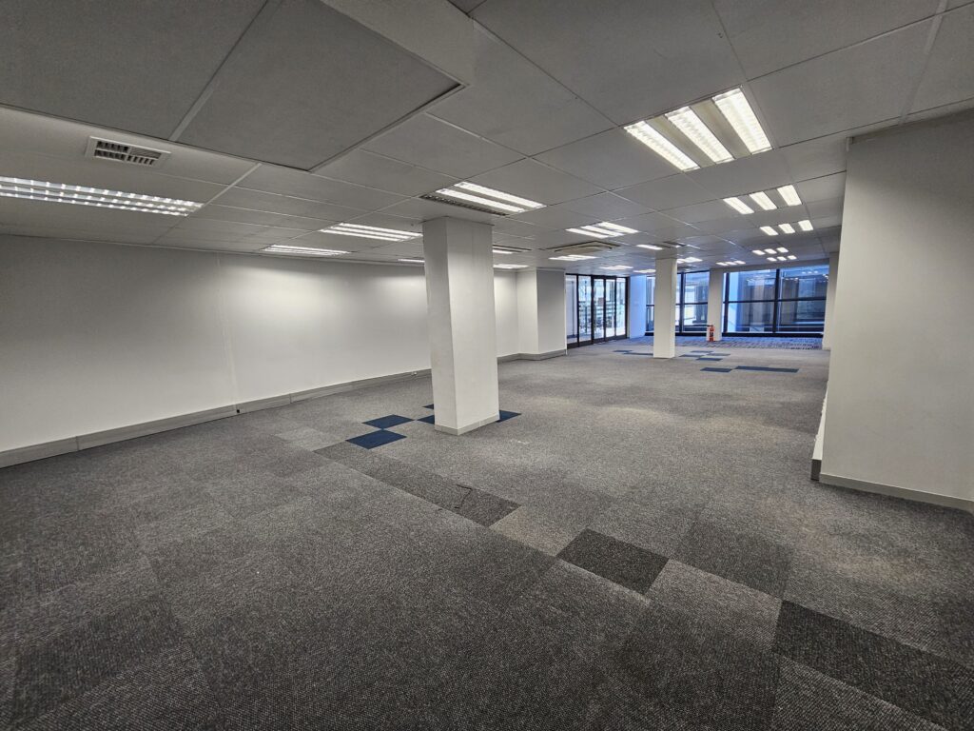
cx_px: 487
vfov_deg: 89.9
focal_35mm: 13
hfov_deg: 106.2
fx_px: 366
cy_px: 366
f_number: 2.2
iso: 200
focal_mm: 2.2
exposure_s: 1/50
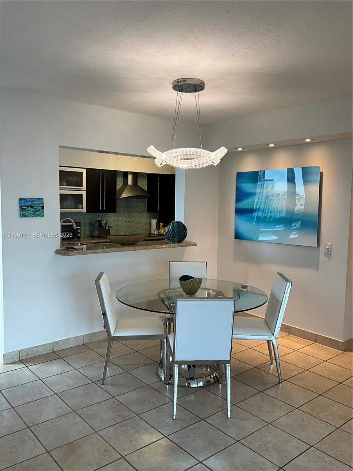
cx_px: 176
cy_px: 236
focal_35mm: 29
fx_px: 394
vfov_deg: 61.7
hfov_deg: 48.2
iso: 50
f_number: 1.8
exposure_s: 1/120
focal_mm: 3
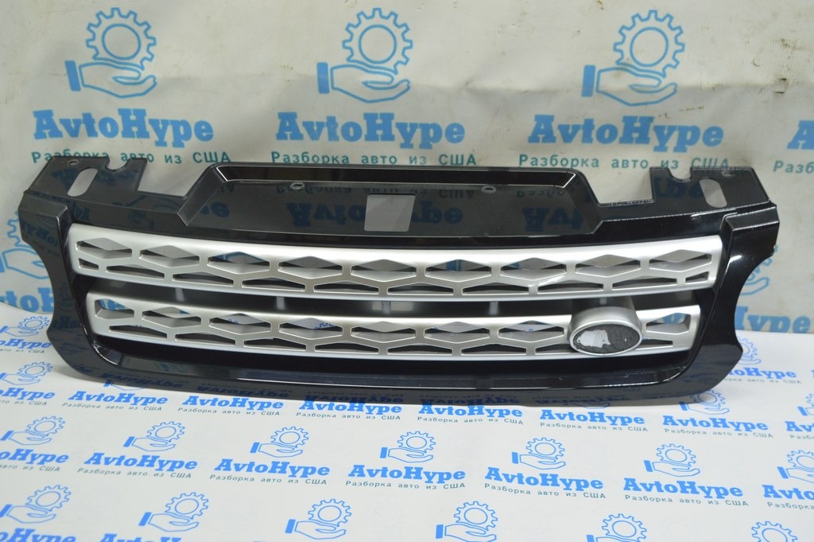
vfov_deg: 38.3
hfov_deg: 55.1
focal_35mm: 34
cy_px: 271
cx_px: 407
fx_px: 779
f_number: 5.6
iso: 400
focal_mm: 23
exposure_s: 1/20
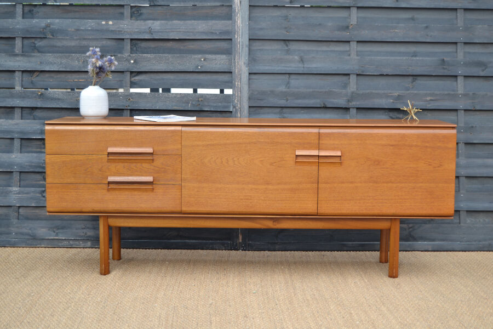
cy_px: 164
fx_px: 822
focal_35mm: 60
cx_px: 246
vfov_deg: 22.6
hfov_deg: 33.4
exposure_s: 1/125
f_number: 5.6
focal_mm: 40
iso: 140
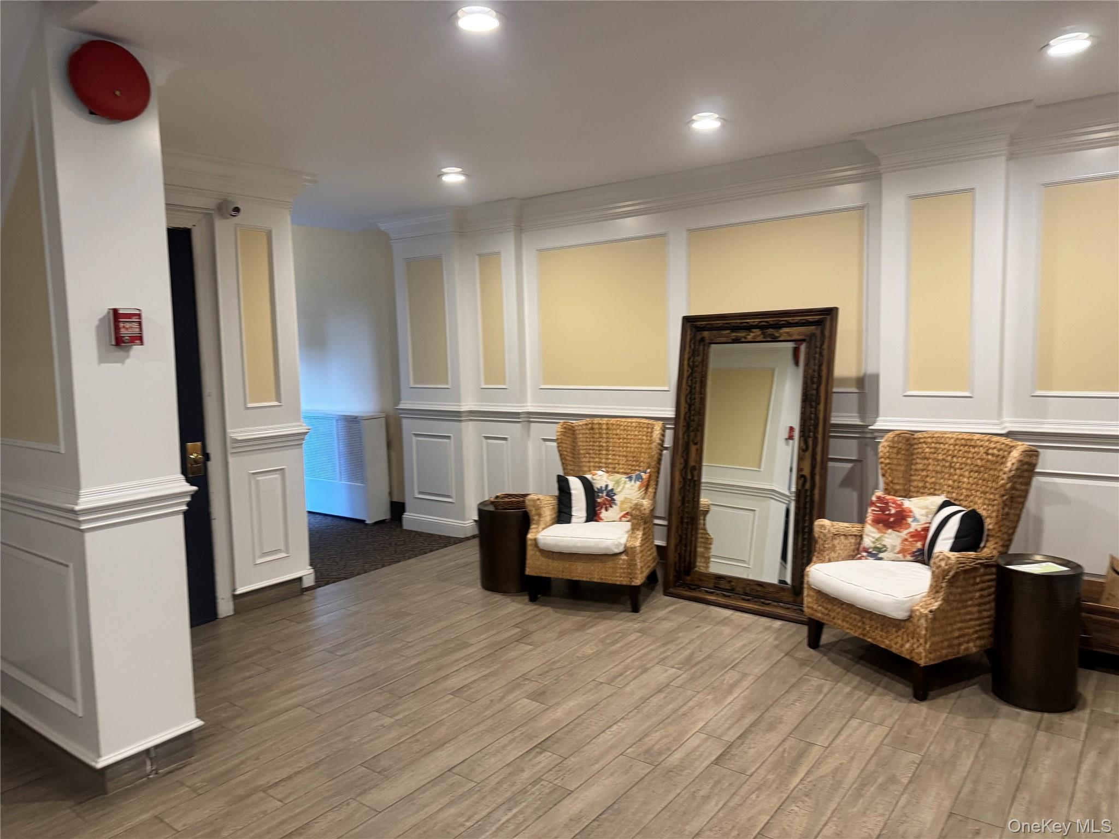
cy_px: 420
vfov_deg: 56.8
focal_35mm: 24
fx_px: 776
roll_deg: +2.7
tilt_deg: -5.6
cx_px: 560
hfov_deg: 71.6
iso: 250
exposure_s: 1/60
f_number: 1.78
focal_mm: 6.76
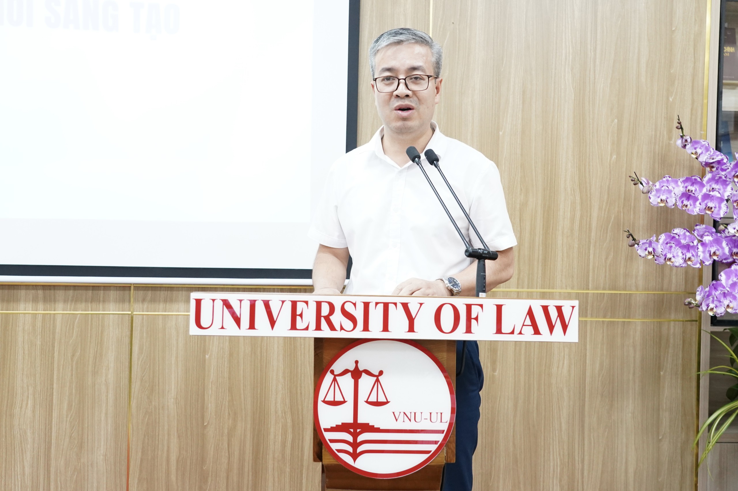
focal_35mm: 30
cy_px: 246
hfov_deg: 61.9
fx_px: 615
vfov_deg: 43.6
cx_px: 369
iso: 4000
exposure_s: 1/160
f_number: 5
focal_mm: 30
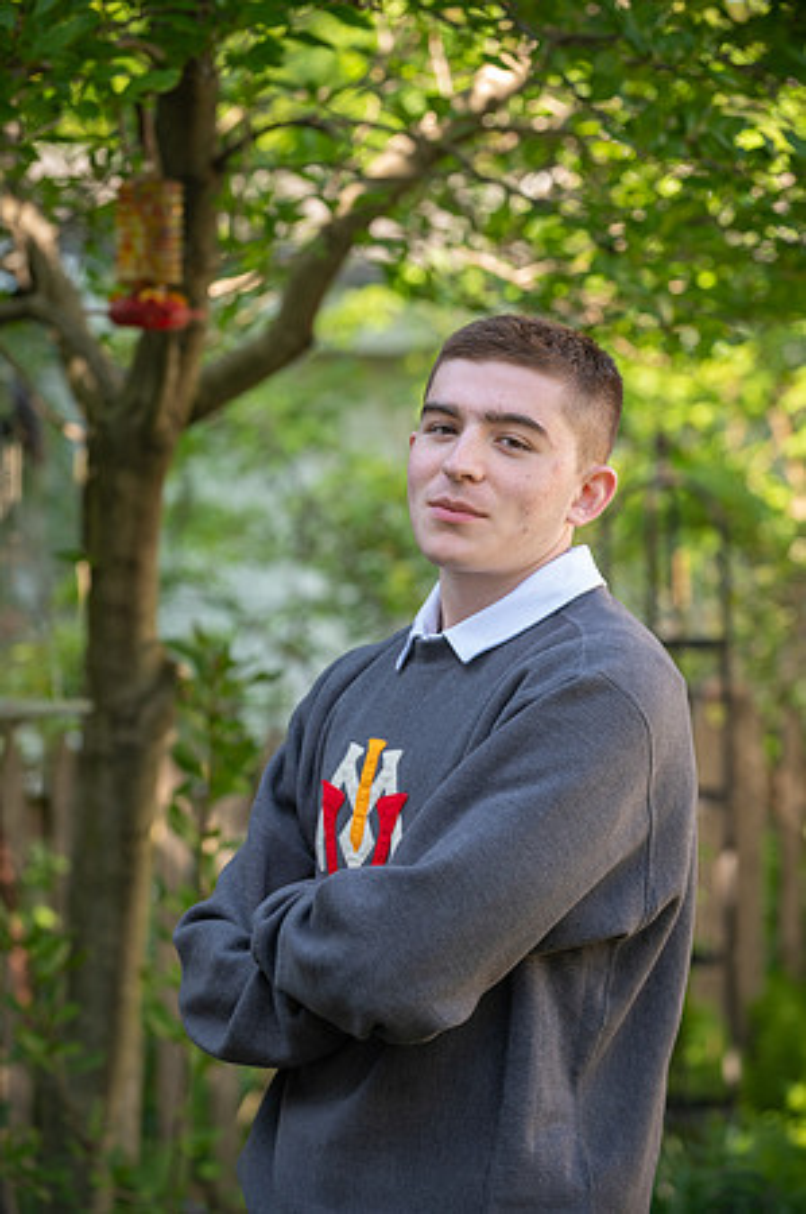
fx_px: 4207
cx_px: 403
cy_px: 607
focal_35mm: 125
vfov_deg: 16.4
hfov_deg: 10.9
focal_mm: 125
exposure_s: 1/125
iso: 250
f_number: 4
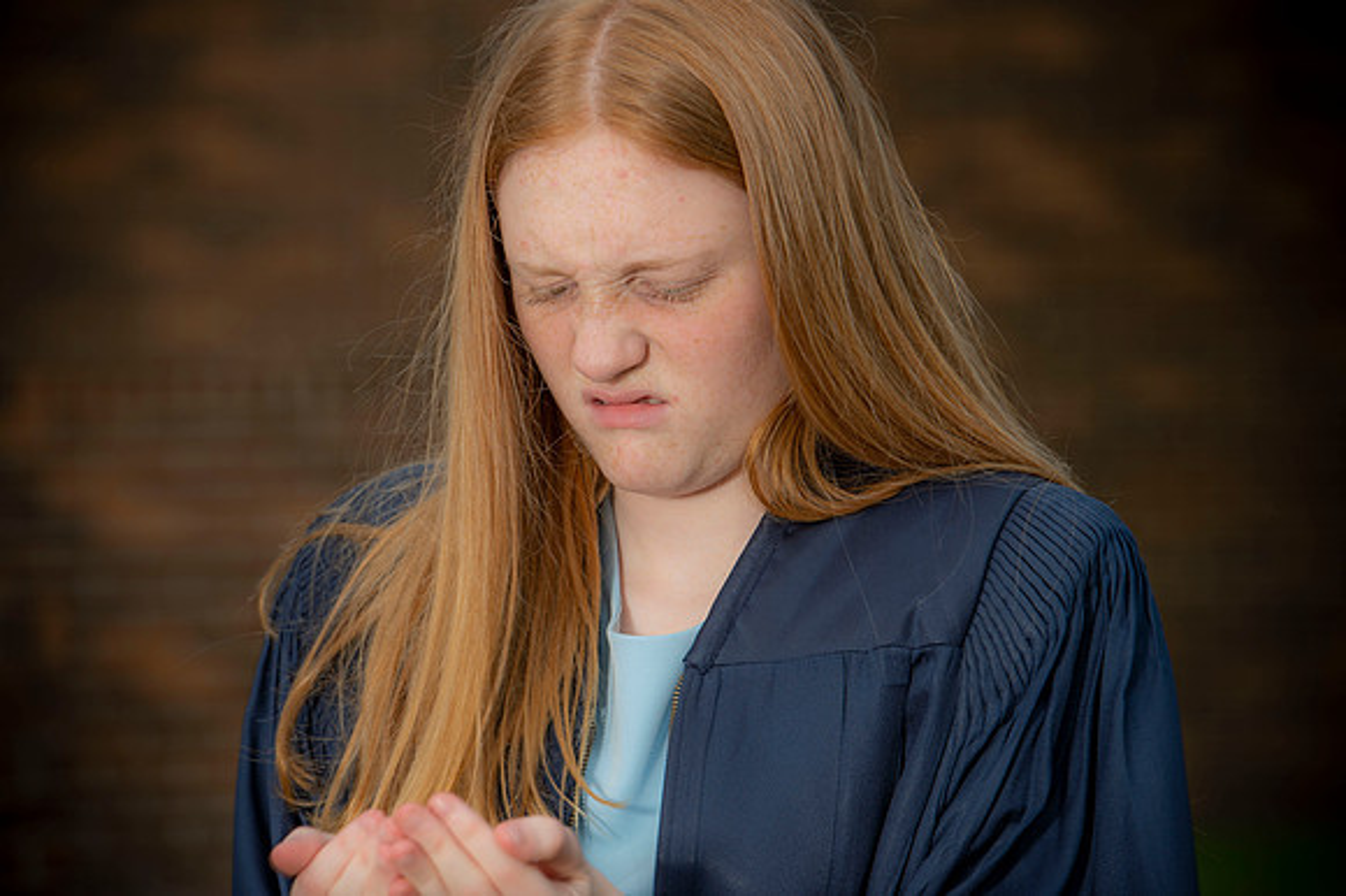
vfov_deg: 7.8
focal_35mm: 175
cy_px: 448
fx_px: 6539
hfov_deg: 11.8
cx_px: 673
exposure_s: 1/250
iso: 80
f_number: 6.3
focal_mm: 175
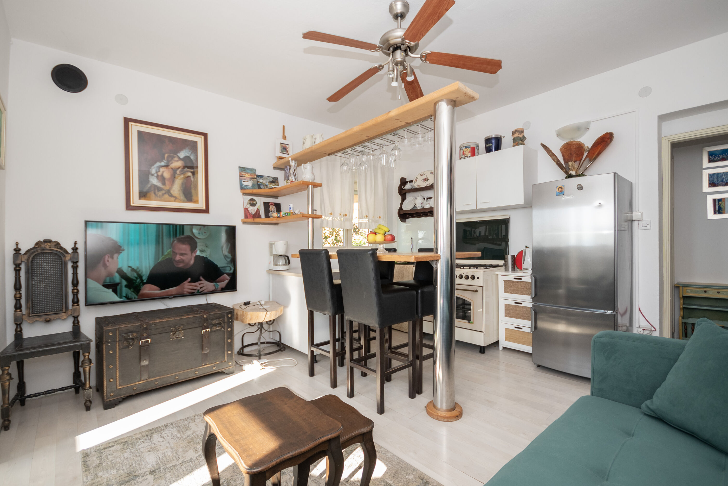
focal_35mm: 15
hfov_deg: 100.4
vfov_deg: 77.3
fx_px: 303
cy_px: 243
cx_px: 364
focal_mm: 10
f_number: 5
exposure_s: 1/100
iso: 200
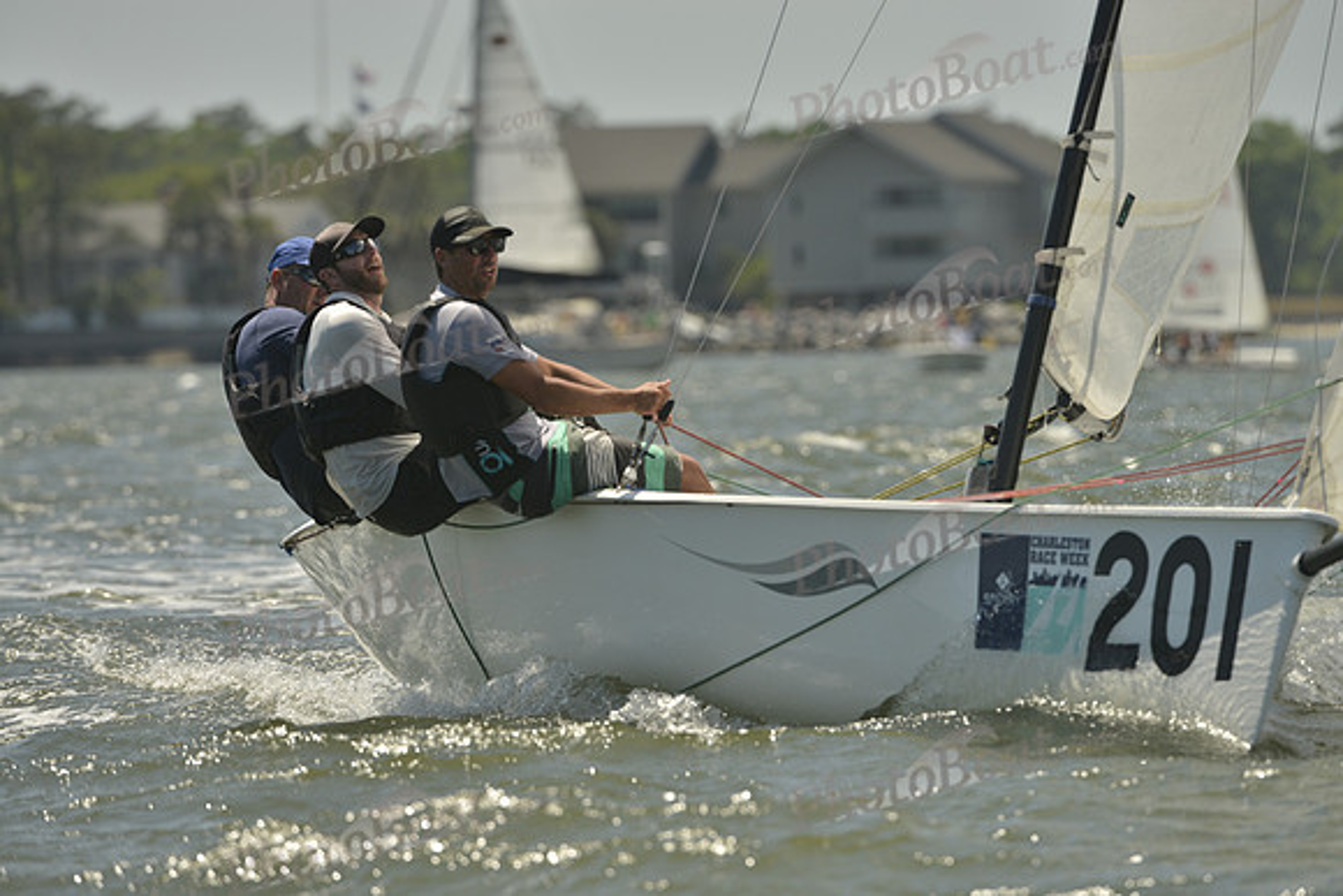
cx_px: 672
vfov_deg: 3.4
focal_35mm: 400
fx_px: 14925
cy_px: 448
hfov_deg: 5.2
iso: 280
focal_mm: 400
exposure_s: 1/1600
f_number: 8
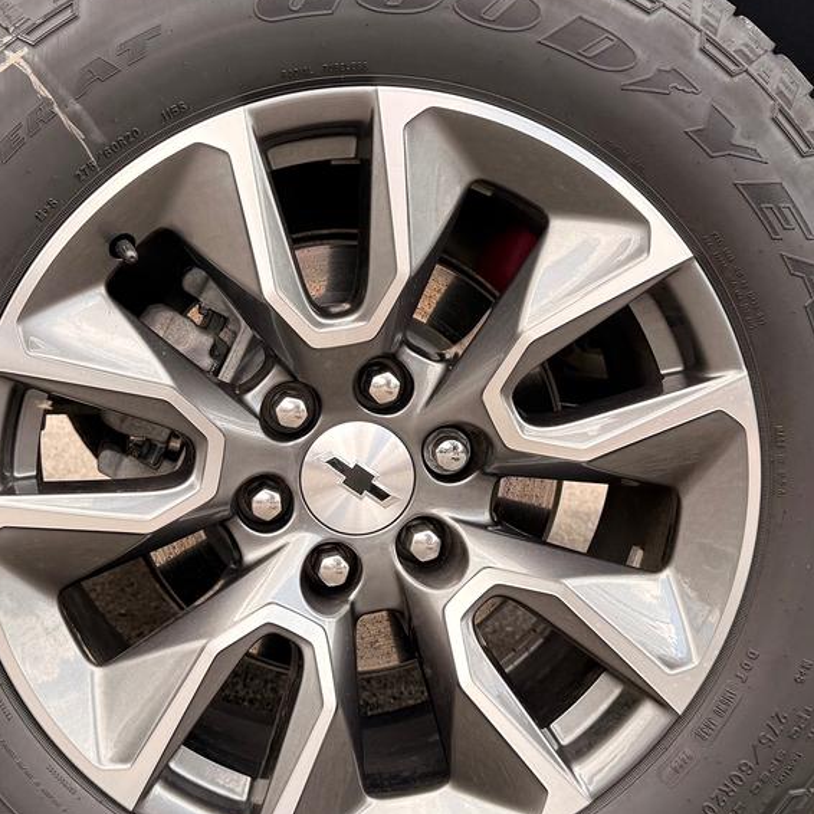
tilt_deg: -5.3
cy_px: 394
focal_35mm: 48
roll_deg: -1.7
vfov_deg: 35.4
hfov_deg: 35.1
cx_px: 299
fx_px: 1277
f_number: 1.78
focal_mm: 6.76
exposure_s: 1/589
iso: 100
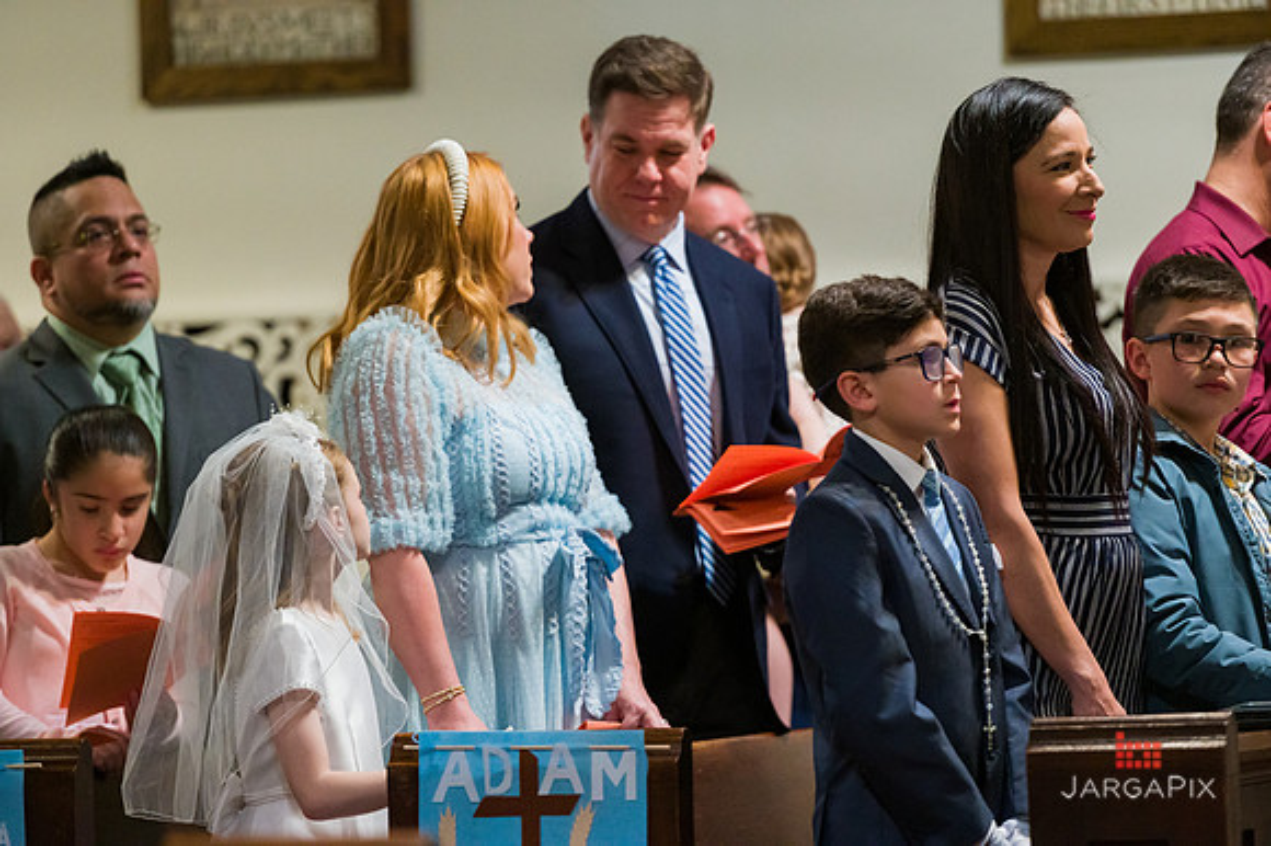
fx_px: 7057
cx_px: 636
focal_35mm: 200
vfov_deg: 6.9
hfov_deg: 10.3
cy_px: 423
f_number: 3.2
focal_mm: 200
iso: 4000
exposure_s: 1/200
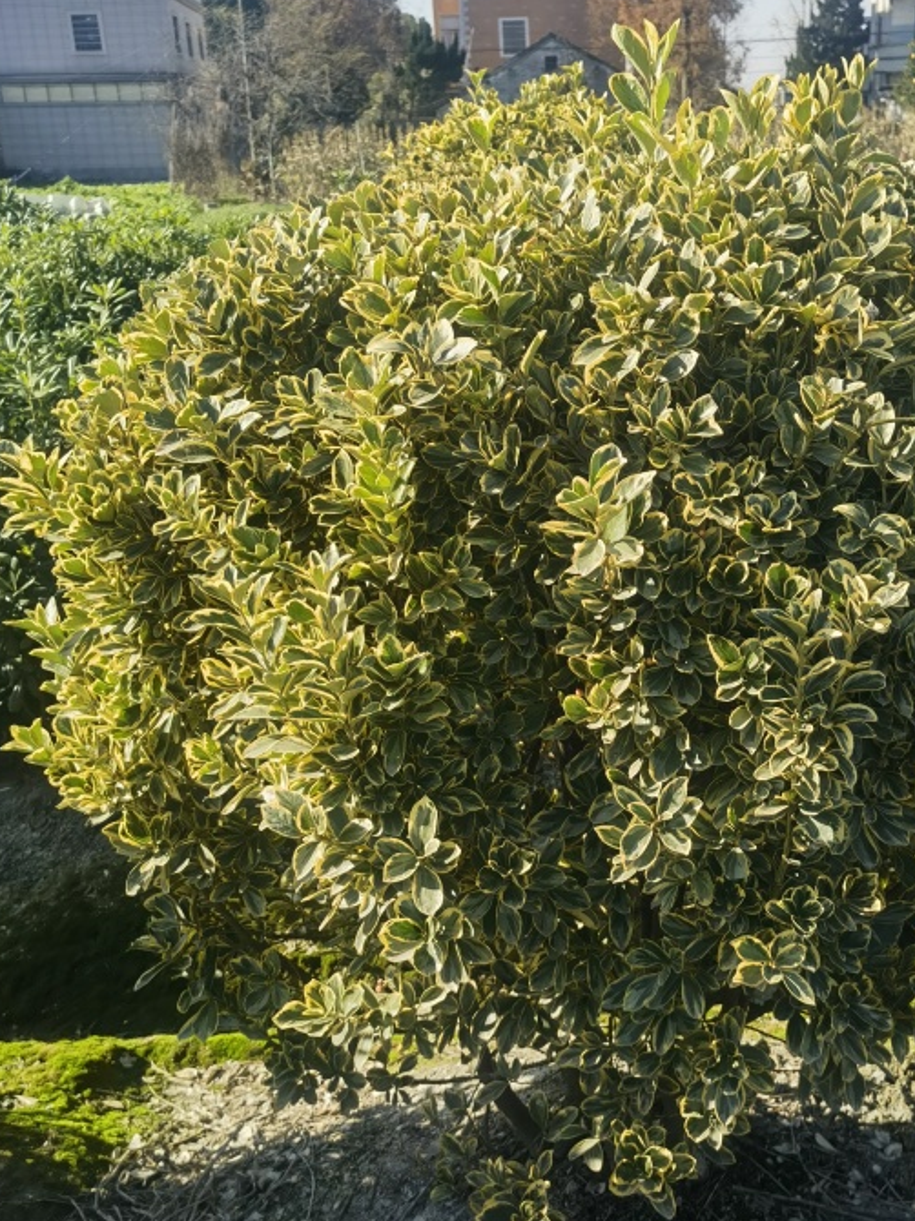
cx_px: 585
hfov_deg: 33.4
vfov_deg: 43.8
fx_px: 1516
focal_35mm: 43
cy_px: 652
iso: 50
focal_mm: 6.67
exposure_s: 1/2183
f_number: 1.9
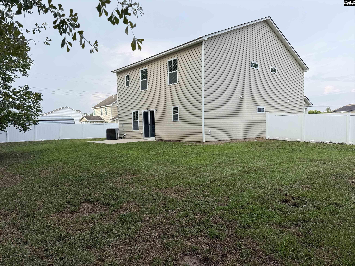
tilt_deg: -2.5
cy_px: 133
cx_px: 178
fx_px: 246
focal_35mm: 24
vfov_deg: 56.8
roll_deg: +1.1
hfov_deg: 71.6
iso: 80
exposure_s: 1/979
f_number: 1.78
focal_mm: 6.76
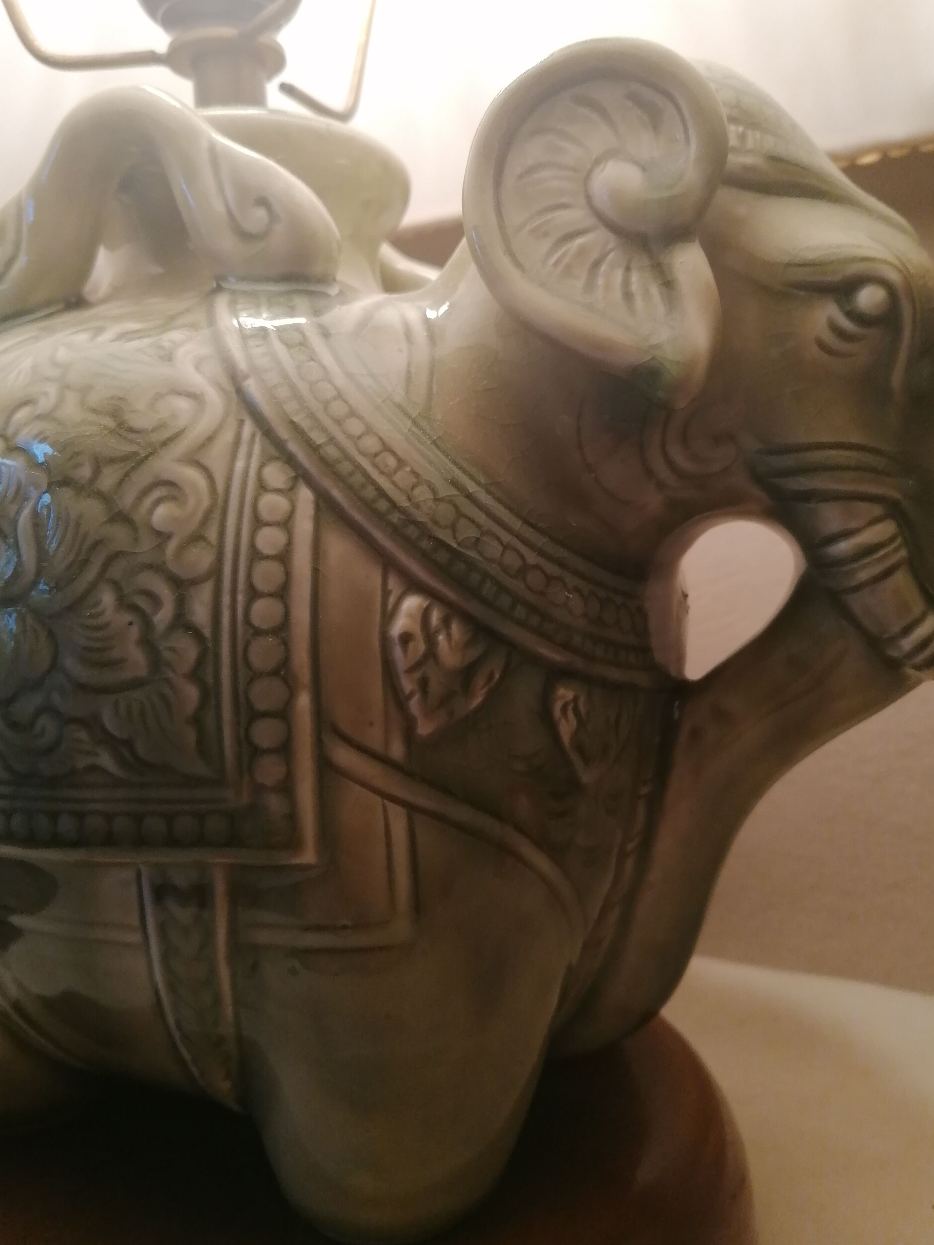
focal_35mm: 29
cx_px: 478
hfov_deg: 48.2
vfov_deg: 61.6
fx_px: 1043
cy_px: 593
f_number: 1.8
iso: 160
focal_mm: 4.75
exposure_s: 1/60
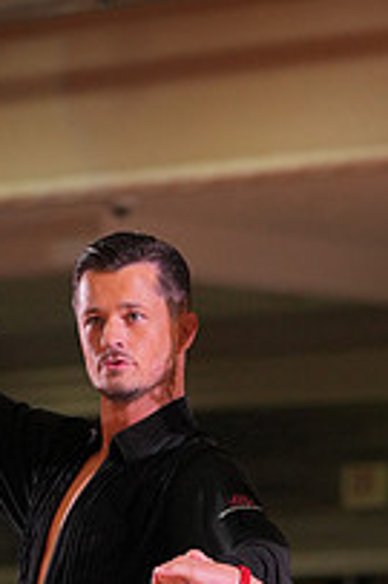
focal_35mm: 309
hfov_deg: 4.4
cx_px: 493
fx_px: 5004
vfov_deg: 6.6
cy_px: 829
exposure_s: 1/400
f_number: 4
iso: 1600
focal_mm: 108
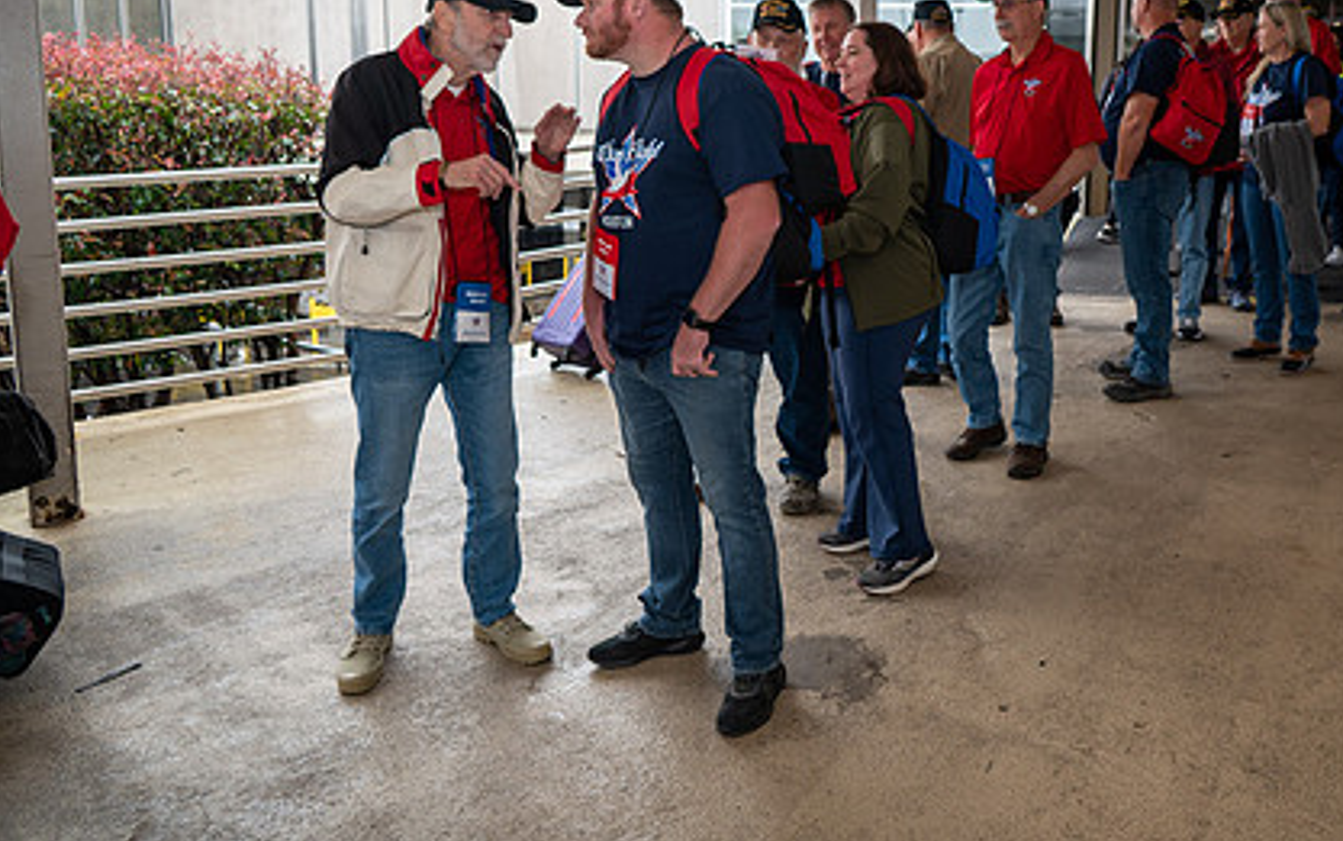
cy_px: 303
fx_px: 1245
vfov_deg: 37.0
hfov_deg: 56.1
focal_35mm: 34
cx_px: 828
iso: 250
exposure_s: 1/100
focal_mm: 24
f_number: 4
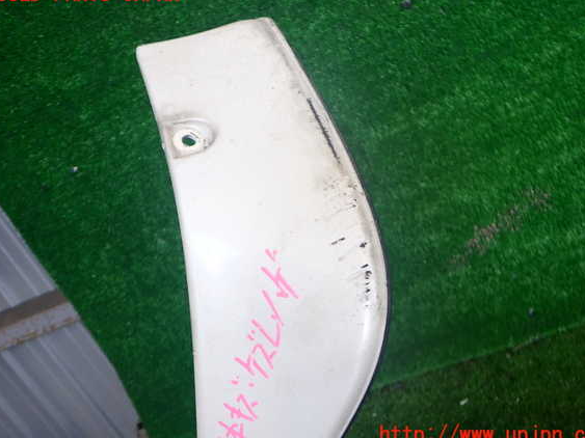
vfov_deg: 44.1
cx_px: 302
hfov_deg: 56.8
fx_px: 541
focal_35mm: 32
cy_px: 215
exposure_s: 1/125
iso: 160
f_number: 2.3
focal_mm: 5.4
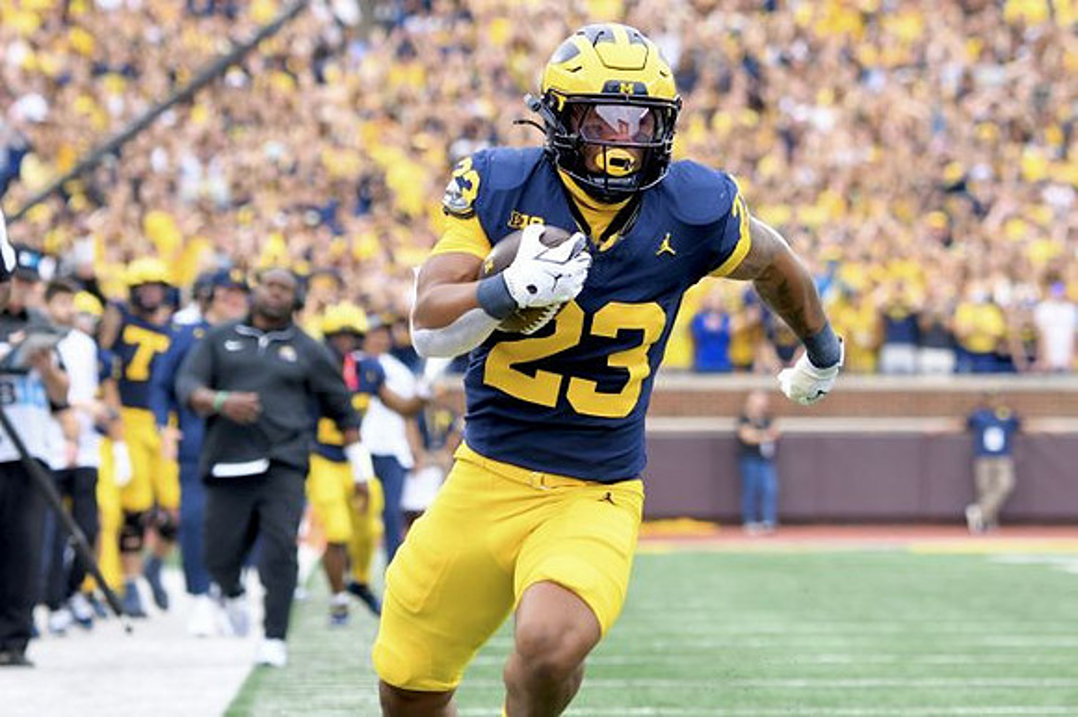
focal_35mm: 292
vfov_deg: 4.7
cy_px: 358
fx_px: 8738
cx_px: 539
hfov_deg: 7.1
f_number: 5.3
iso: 1250
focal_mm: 195
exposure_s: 1/1000
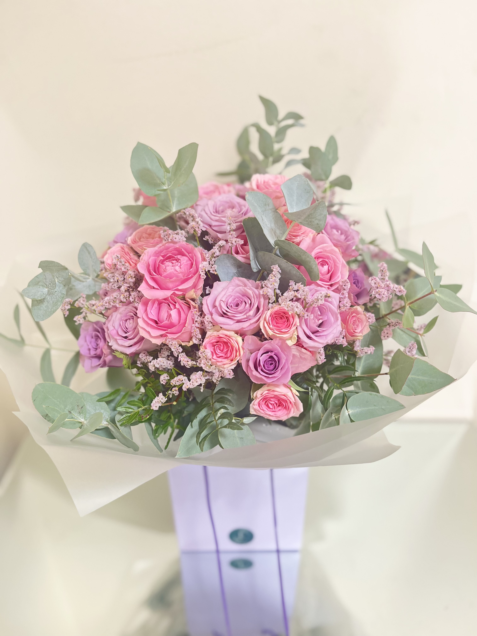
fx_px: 478
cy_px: 318
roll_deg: +3.2
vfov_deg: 67.3
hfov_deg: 53.1
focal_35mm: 26
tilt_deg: -33.9
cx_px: 238
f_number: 1.6
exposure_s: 1/50
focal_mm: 5.1
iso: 200
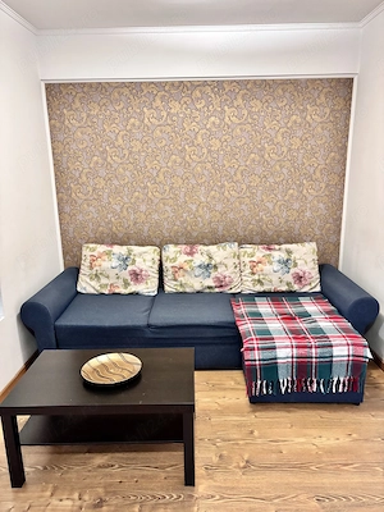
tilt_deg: -13.8
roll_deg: +0.0
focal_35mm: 26
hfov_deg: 53.1
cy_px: 256
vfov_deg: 67.3
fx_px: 385
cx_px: 192
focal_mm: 5.96
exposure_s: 1/50
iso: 500
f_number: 1.6
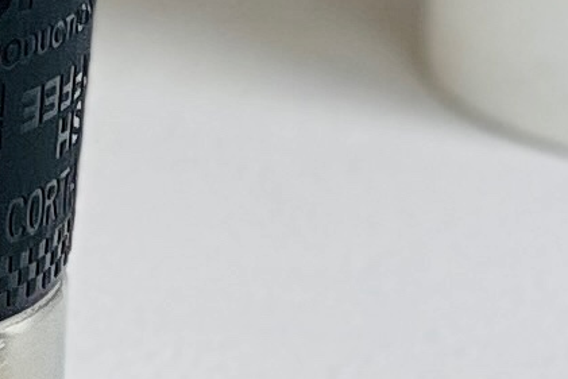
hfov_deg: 3.9
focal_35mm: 518
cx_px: -689
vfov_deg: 2.6
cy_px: -747
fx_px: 8175
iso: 32
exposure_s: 1/100
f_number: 2
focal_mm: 6
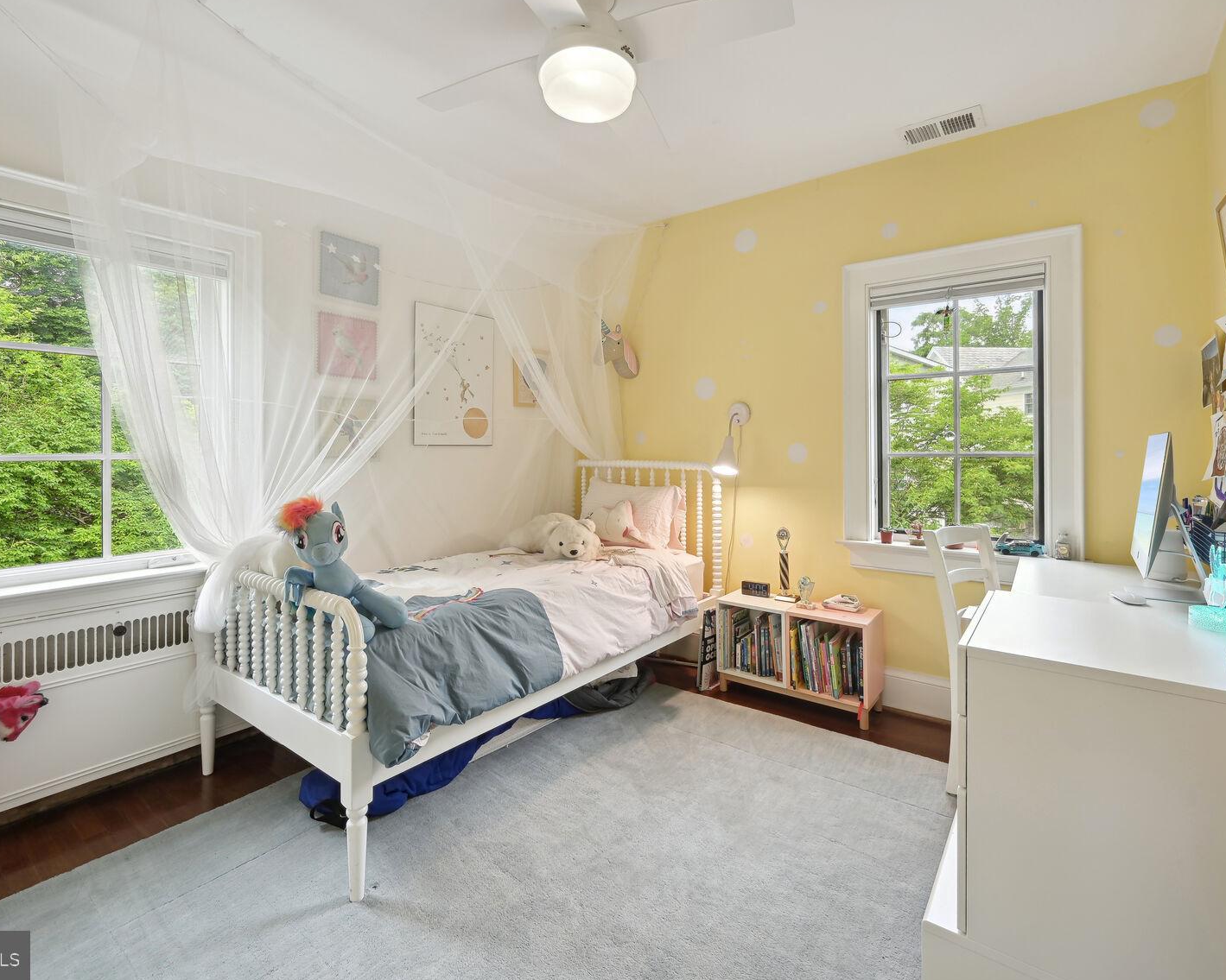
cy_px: 486
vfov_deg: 80.4
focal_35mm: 16
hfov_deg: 93.1
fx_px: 581
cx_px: 615
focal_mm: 14
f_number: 8
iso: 200
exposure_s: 1/6
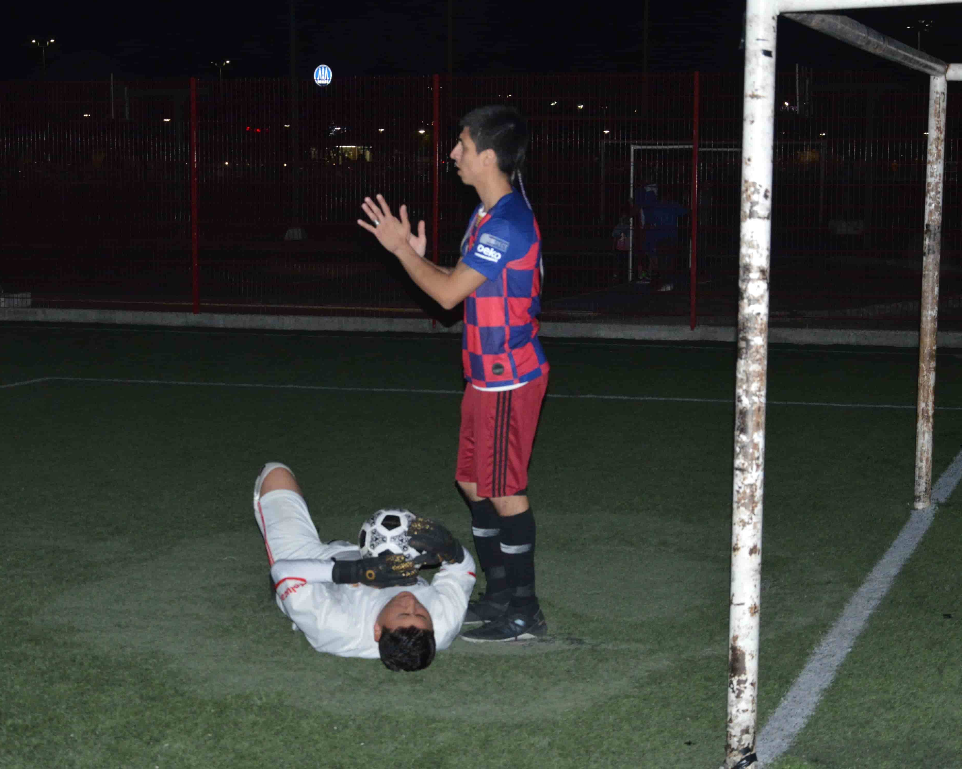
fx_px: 2180
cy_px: 385
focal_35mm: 77
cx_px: 407
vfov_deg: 20.0
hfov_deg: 24.9
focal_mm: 45
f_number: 6.3
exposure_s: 1/125
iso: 1600
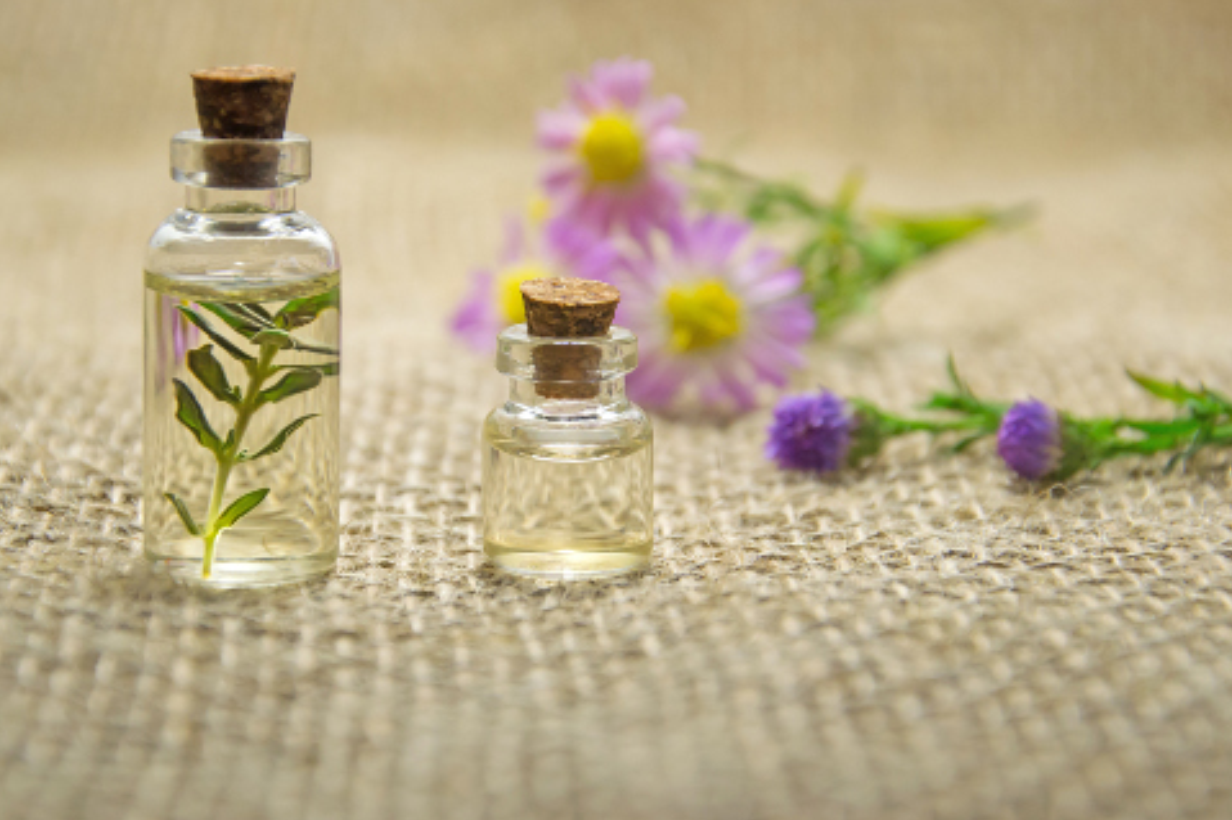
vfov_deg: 11.0
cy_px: 339
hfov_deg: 16.5
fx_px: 4242
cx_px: 576
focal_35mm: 124
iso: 640
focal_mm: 66
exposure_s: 1/125
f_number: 5.3
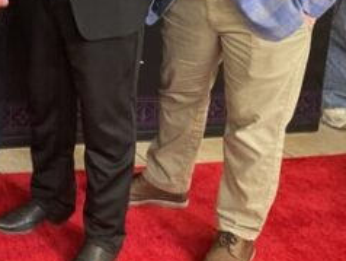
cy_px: -85
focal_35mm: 76
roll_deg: -1.2
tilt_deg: -10.0
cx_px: -148
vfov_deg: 18.0
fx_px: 760
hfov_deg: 22.0
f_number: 1.6
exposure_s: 1/40
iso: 125
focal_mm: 4.2
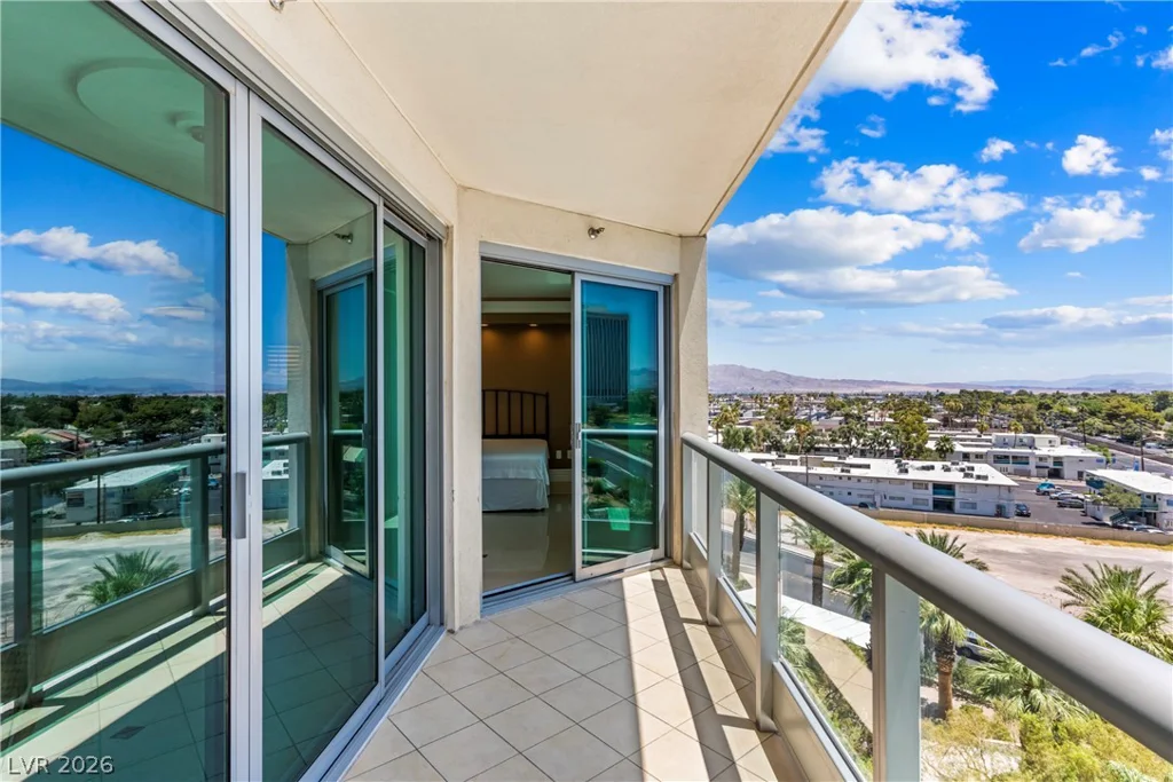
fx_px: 554
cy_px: 391
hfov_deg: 93.3
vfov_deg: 70.5
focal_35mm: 17
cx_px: 586
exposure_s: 1/8000
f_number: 8
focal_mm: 17
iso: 400
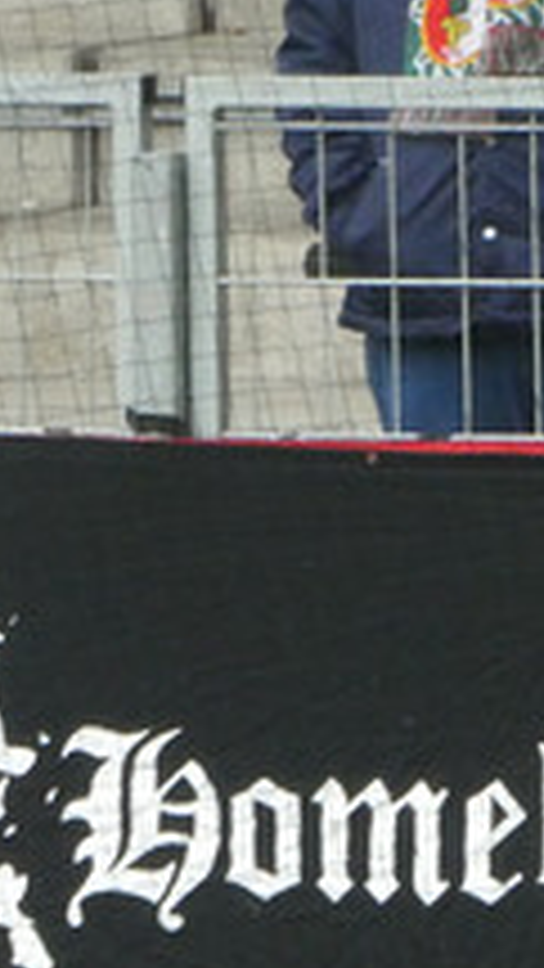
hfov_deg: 0.7
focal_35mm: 1745
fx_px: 44731
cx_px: -130
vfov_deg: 1.2
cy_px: 963
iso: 800
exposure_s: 1/125
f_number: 6.1
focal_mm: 96.2
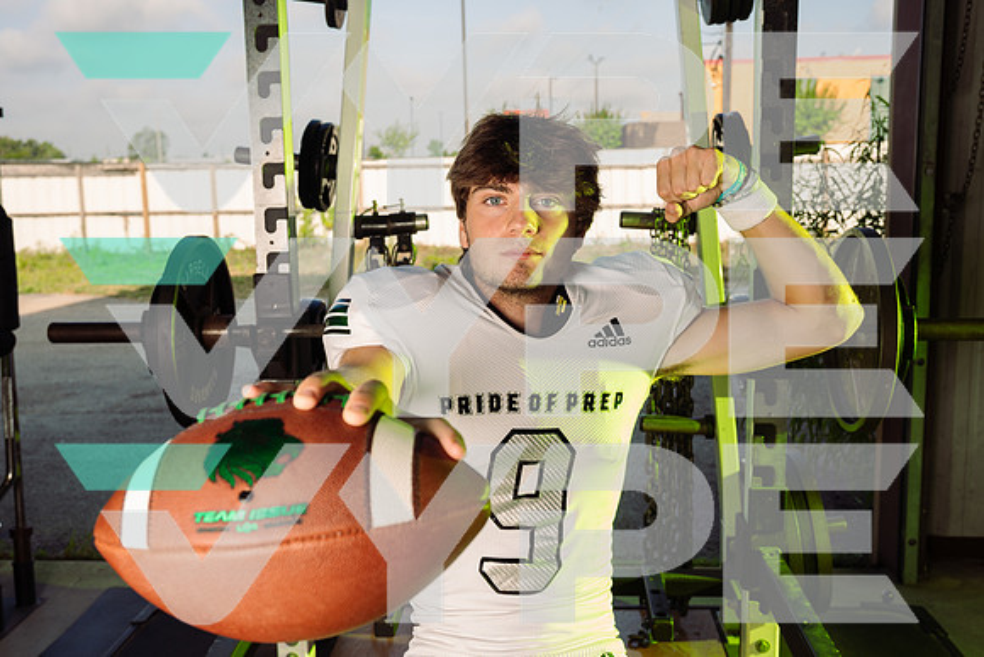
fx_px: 1012
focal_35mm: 37
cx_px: 492
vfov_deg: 36.0
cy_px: 328
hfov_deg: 51.9
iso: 80
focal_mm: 37
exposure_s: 1/250
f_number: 6.3
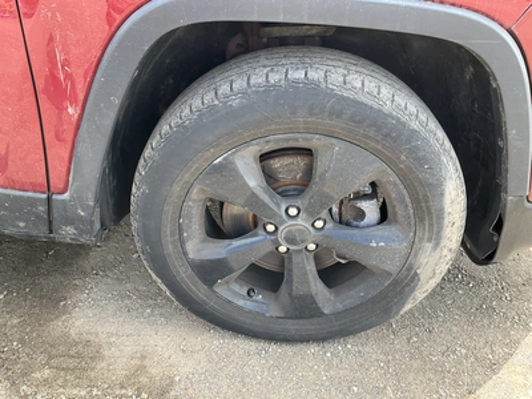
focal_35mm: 29
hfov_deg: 61.7
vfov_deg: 48.2
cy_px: 200
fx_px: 446
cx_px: 266
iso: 20
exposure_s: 1/122
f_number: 1.8
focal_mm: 3
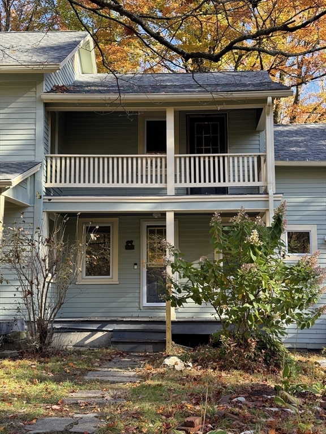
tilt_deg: +8.8
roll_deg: +0.5
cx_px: 163
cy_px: 217
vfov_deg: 39.7
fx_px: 603
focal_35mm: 48
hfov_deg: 30.3
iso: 64
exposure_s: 1/308
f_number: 1.78
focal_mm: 6.76
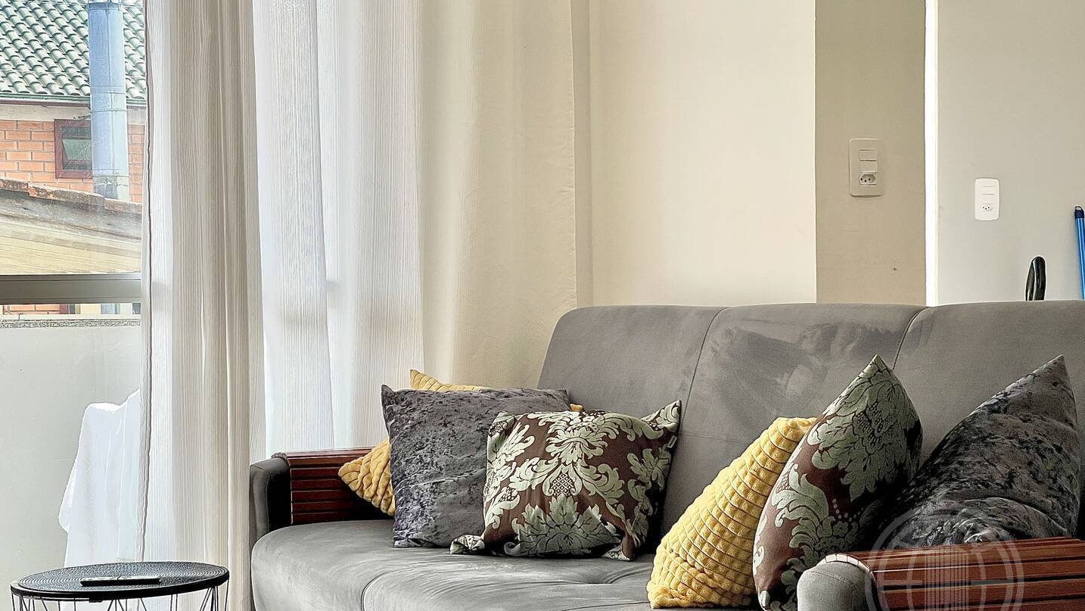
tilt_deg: -2.6
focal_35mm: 70
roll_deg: +0.6
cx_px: 544
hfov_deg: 30.1
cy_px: 357
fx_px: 2014
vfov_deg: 17.2
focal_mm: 7.5
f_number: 2.2
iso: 25
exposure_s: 1/120
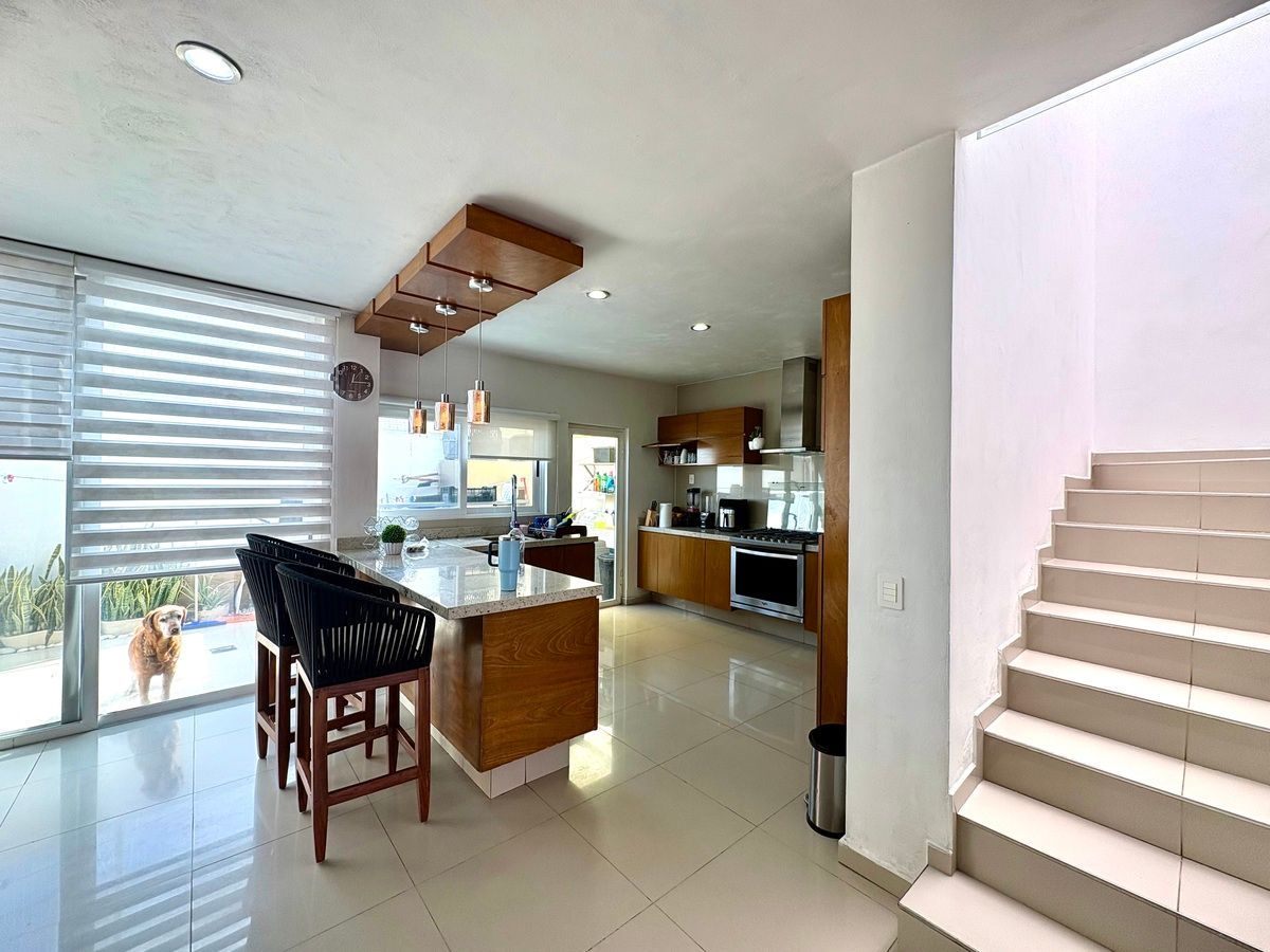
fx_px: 514
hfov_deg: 102.1
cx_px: 635
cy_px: 476
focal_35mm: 14
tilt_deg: +0.1
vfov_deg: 85.7
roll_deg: -1.0
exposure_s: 1/101
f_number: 2.2
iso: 64
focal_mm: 2.22
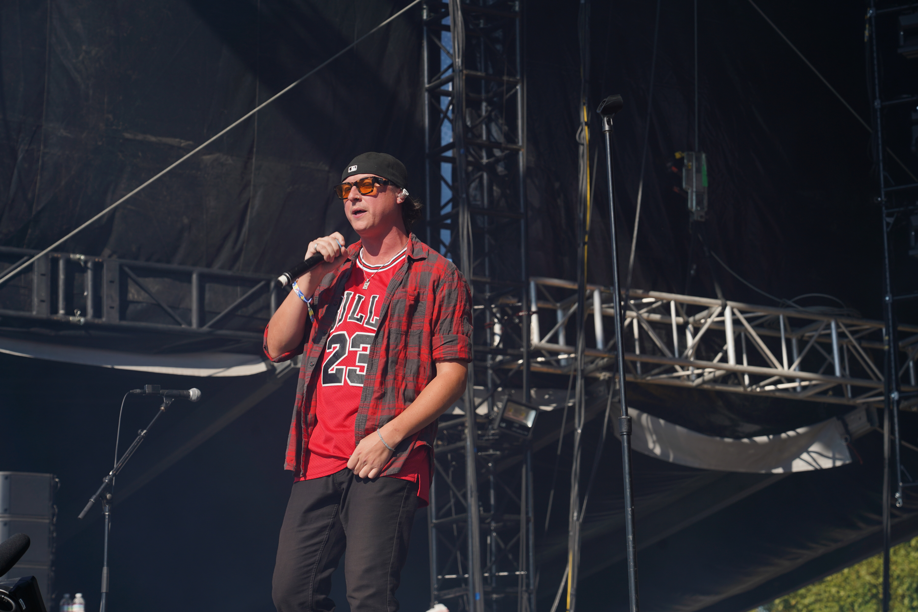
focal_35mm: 105
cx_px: 459
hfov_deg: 19.5
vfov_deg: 13.0
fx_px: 2677
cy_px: 306
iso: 100
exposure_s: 1/400
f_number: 7.1
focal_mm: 105
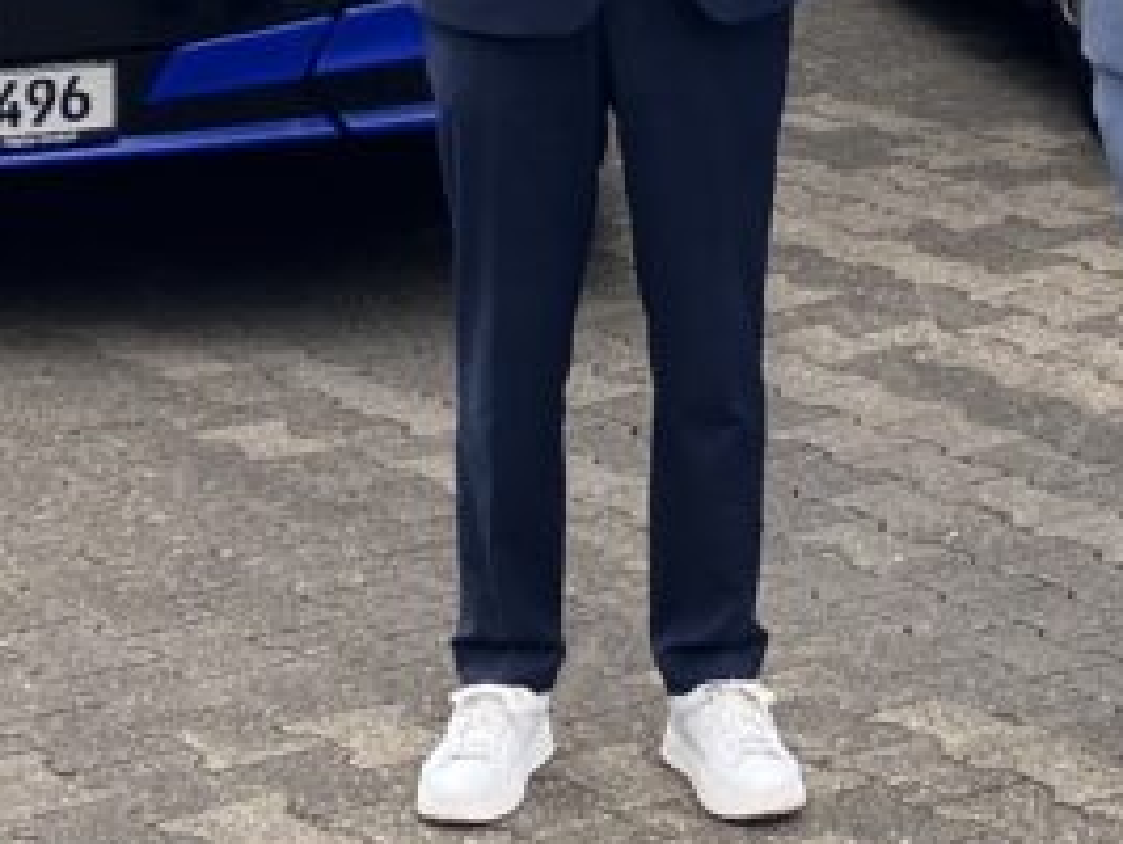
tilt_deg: -2.0
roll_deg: -0.4
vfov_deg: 11.5
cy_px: -485
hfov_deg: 15.8
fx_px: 3994
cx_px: 979
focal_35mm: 123
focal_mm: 3.99
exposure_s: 1/565
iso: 32
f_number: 1.8
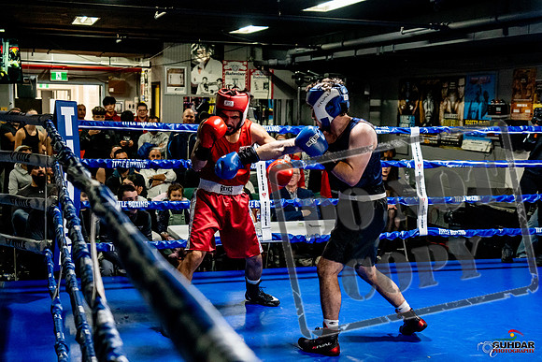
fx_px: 783
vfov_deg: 26.0
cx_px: 271
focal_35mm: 52
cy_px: 181
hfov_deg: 38.2
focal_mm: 35
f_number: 2.8
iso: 5000
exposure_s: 1/800
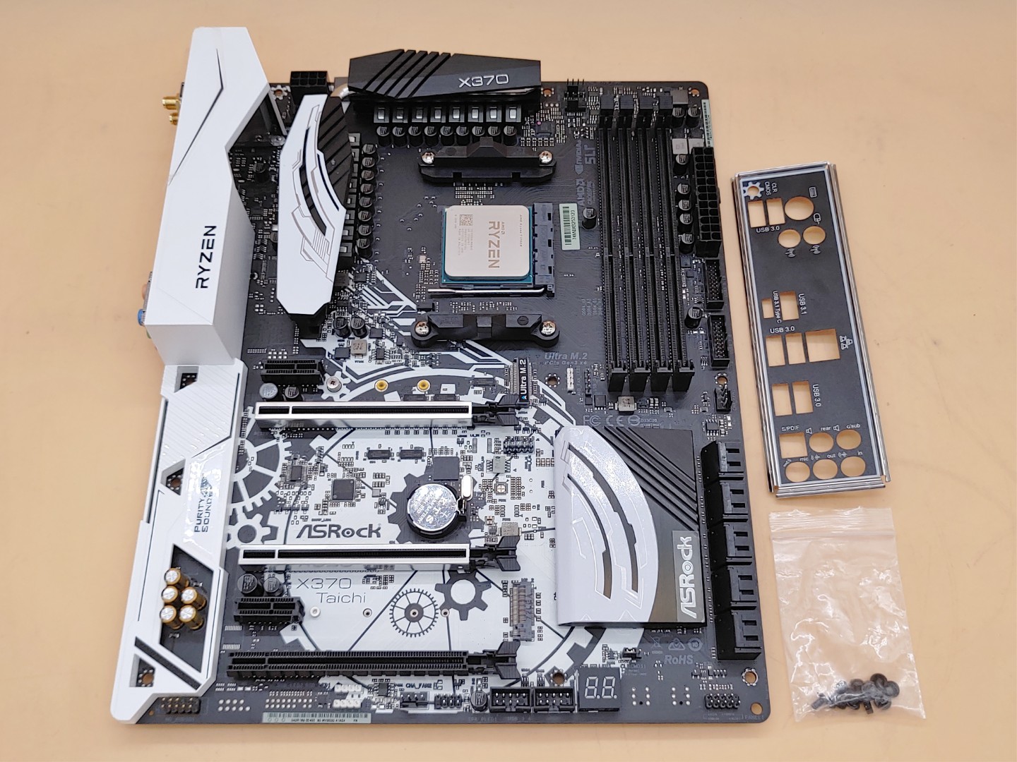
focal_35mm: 36
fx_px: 1058
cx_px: 508
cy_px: 381
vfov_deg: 39.7
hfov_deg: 51.4
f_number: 1.8
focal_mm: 4.36
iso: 50
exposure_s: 1/155
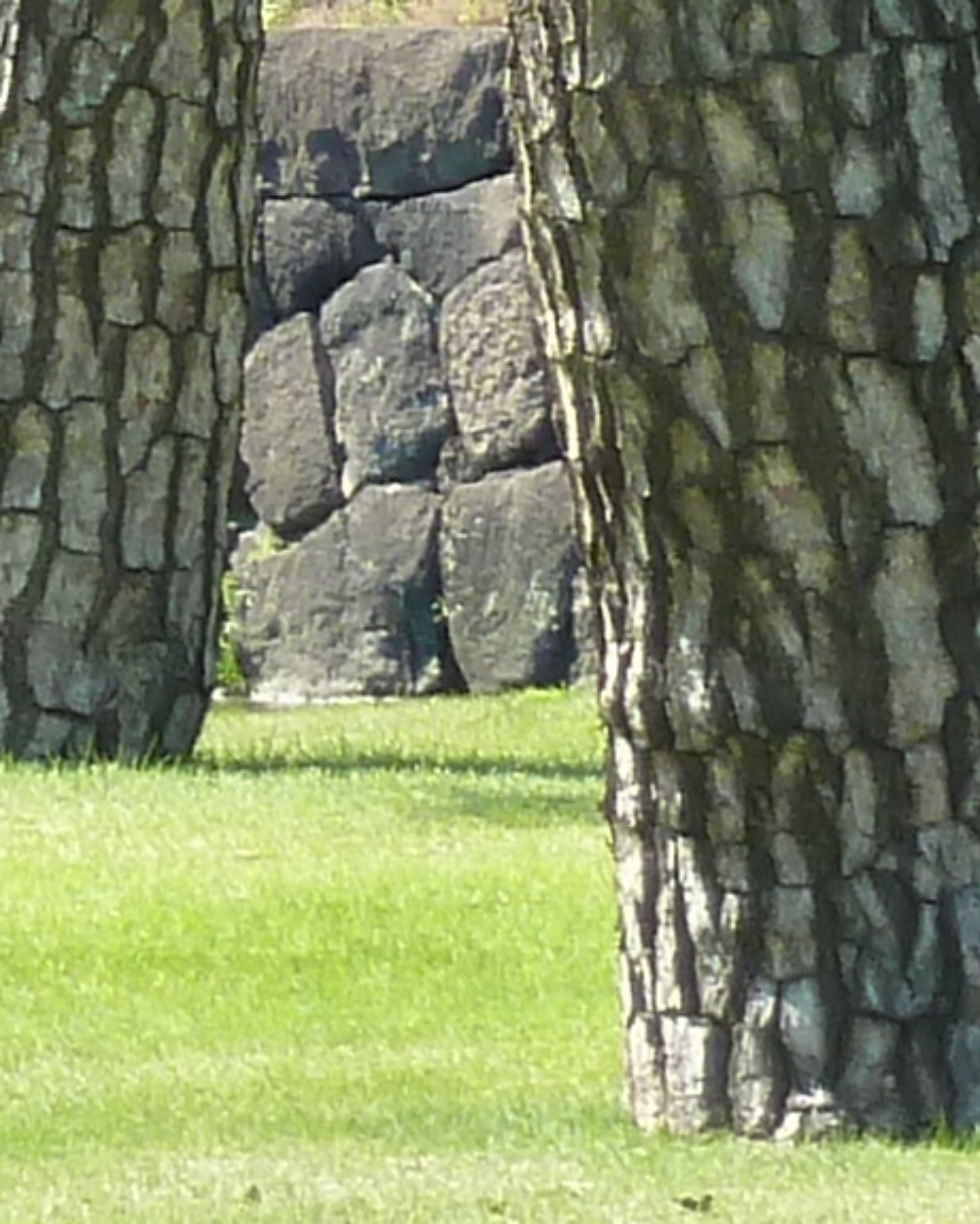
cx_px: -3116
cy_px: -623
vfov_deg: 3.6
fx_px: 19174
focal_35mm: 529
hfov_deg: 2.8
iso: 125
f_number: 4.2
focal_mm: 12.8
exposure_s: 1/125
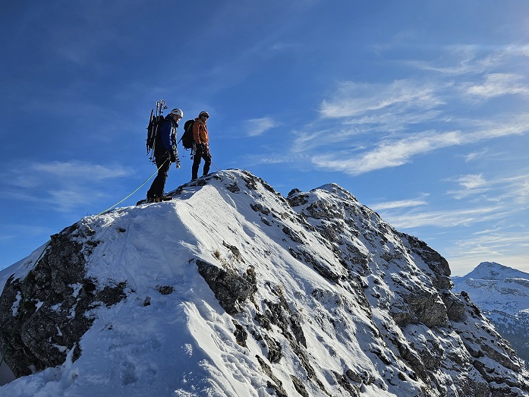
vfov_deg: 42.6
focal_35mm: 33
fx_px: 504
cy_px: 149
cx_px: 260
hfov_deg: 55.3
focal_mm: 5.4
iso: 25
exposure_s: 1/3829
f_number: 1.8
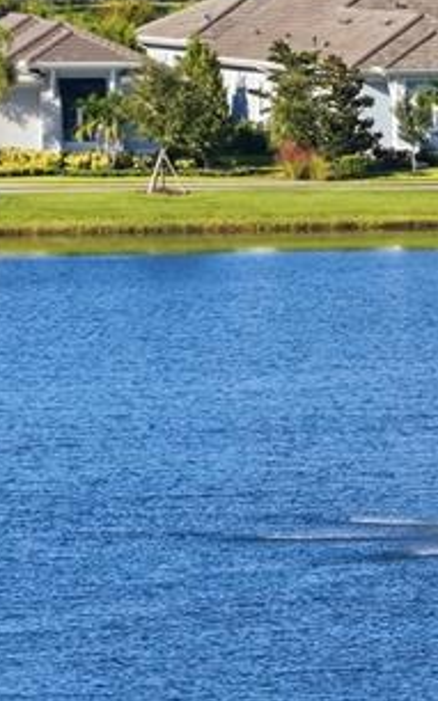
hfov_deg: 2.2
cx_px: 991
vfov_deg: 3.5
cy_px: 747
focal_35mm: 596
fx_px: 11394
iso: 200
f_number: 2.8
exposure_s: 1/1250
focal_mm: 40
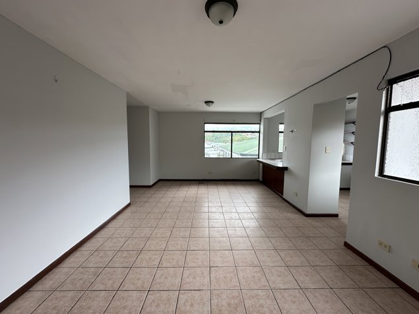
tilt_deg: -4.1
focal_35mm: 14
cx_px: 210
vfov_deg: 85.7
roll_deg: -0.4
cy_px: 157
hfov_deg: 102.1
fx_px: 169
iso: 64
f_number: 2.2
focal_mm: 2.22
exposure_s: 1/99
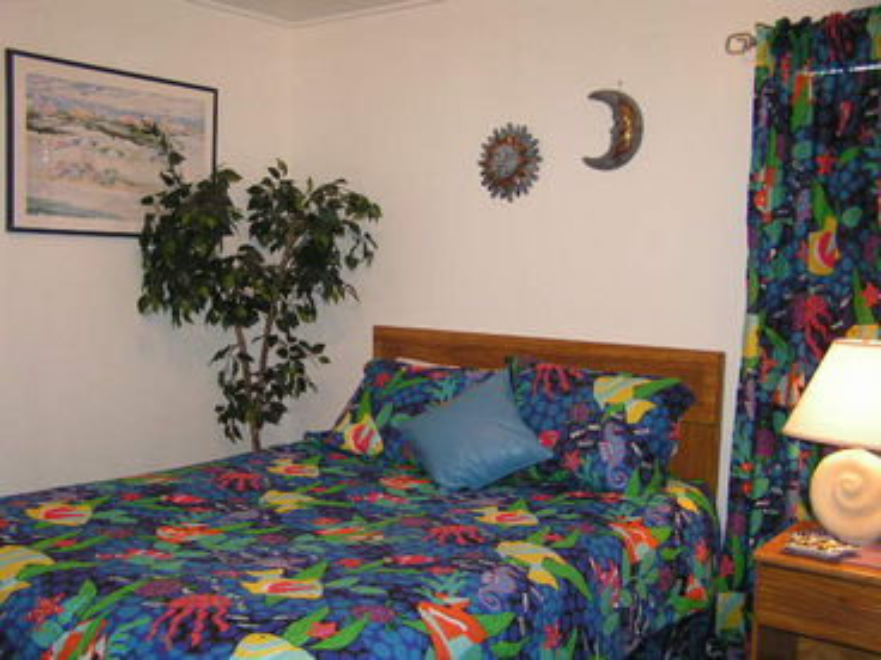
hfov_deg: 49.0
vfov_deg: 37.7
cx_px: 440
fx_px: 967
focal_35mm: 38
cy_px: 330
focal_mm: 6.3
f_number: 2.8
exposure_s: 1/40
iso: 200
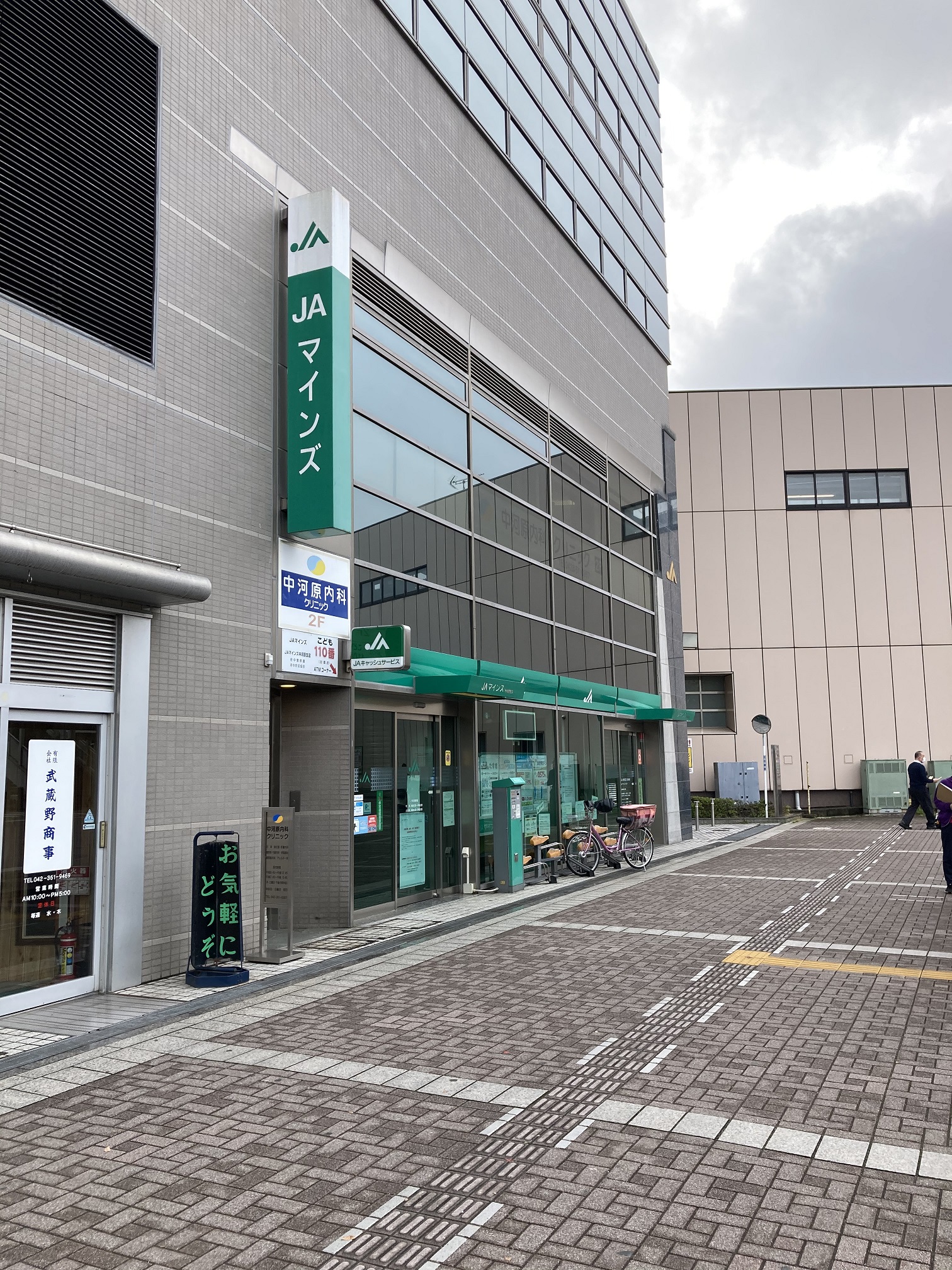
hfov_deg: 49.7
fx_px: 1027
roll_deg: -0.5
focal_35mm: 28
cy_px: 635
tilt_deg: +6.6
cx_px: 476
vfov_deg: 63.4
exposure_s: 1/656
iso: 20
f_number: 1.8
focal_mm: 3.99
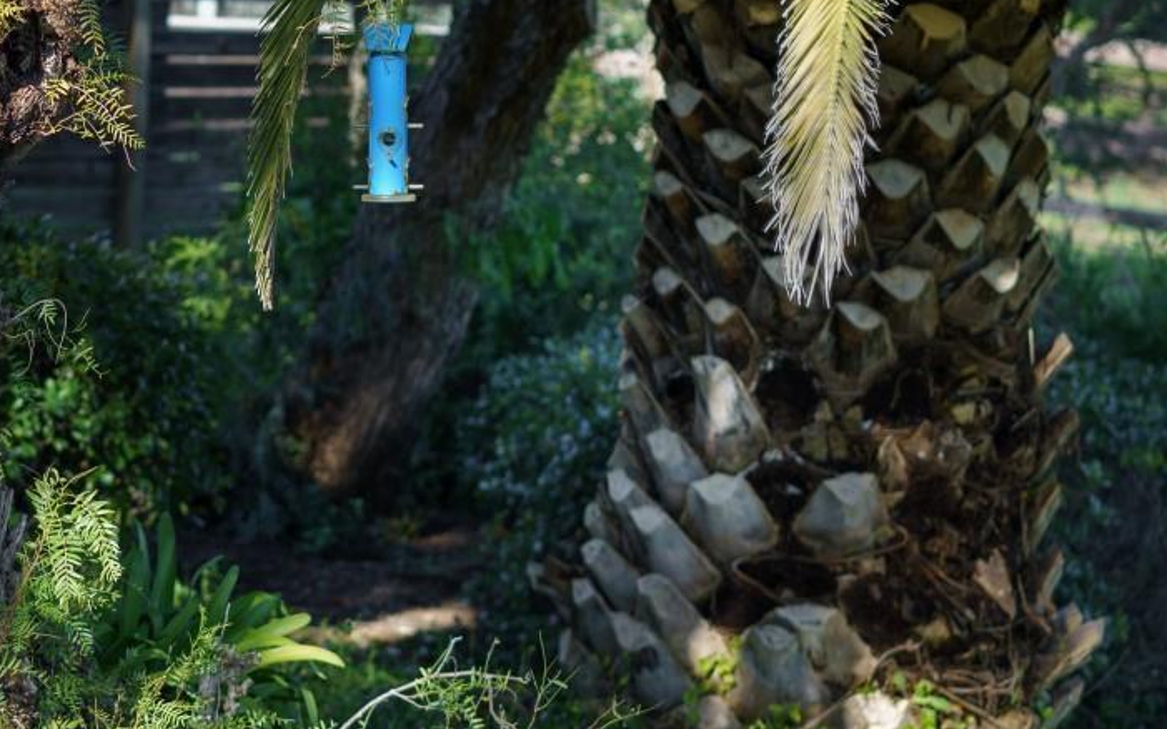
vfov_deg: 6.5
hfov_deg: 10.4
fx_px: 6360
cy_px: -48
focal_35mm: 200
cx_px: 57
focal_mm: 85
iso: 100
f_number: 2.8
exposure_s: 1/800
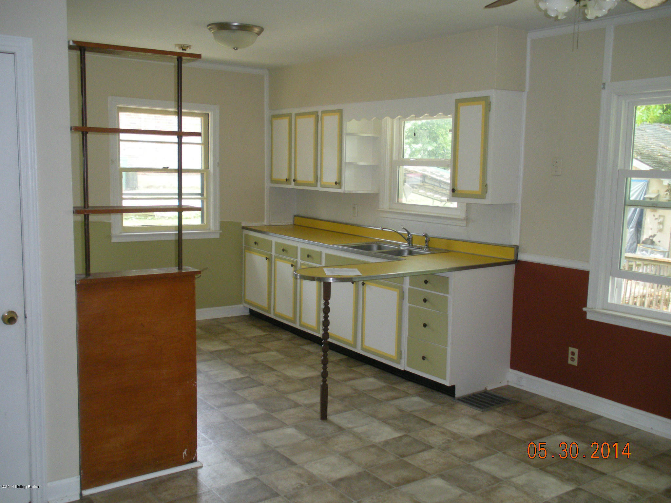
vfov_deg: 39.7
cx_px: 336
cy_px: 252
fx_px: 698
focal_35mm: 36
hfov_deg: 51.4
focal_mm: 6.3
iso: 240
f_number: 3.5
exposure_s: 1/58.3
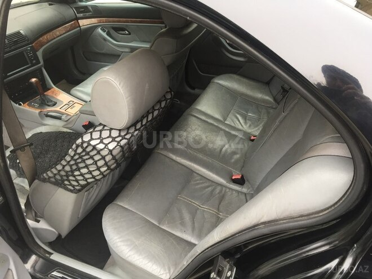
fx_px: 312
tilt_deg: -37.6
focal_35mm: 29
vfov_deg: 48.2
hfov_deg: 61.7
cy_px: 140
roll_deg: +6.7
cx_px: 186
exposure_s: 1/33
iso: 40
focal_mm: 4.15
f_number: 2.2
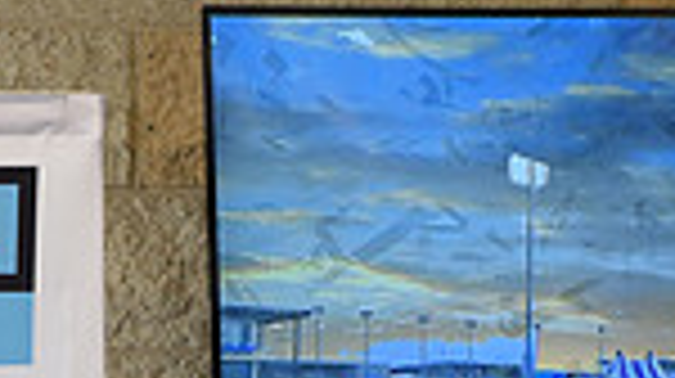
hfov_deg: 7.7
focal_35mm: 276
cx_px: 918
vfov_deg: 4.3
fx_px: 4935
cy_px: 821
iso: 400
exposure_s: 1/60
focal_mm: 68
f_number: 3.2
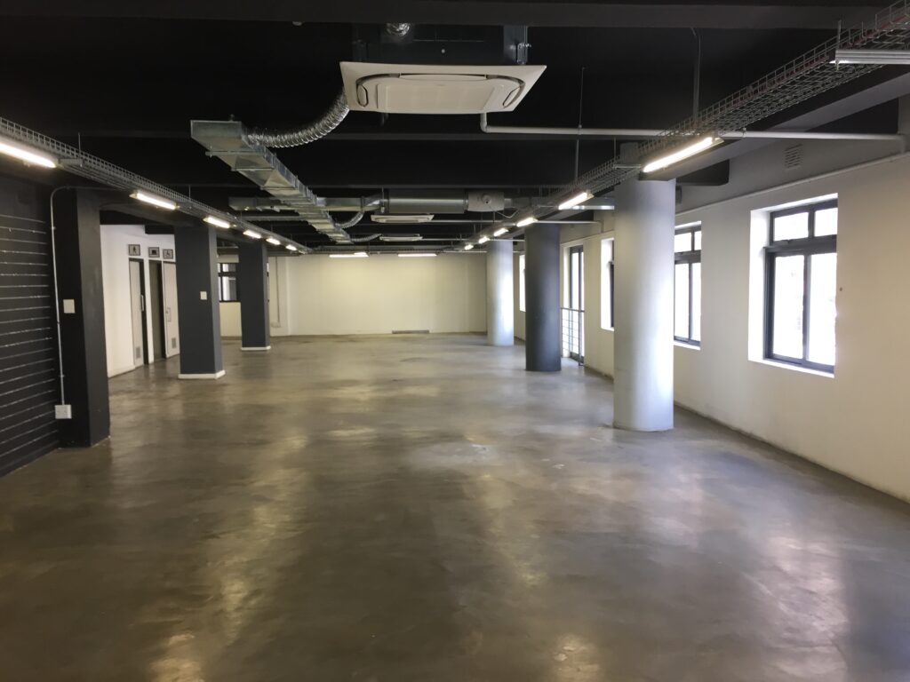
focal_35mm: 29
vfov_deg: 48.2
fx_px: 762
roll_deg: -1.6
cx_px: 455
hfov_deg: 61.7
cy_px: 341
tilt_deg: -8.3
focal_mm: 4.15
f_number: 2.2
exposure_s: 1/33
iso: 40
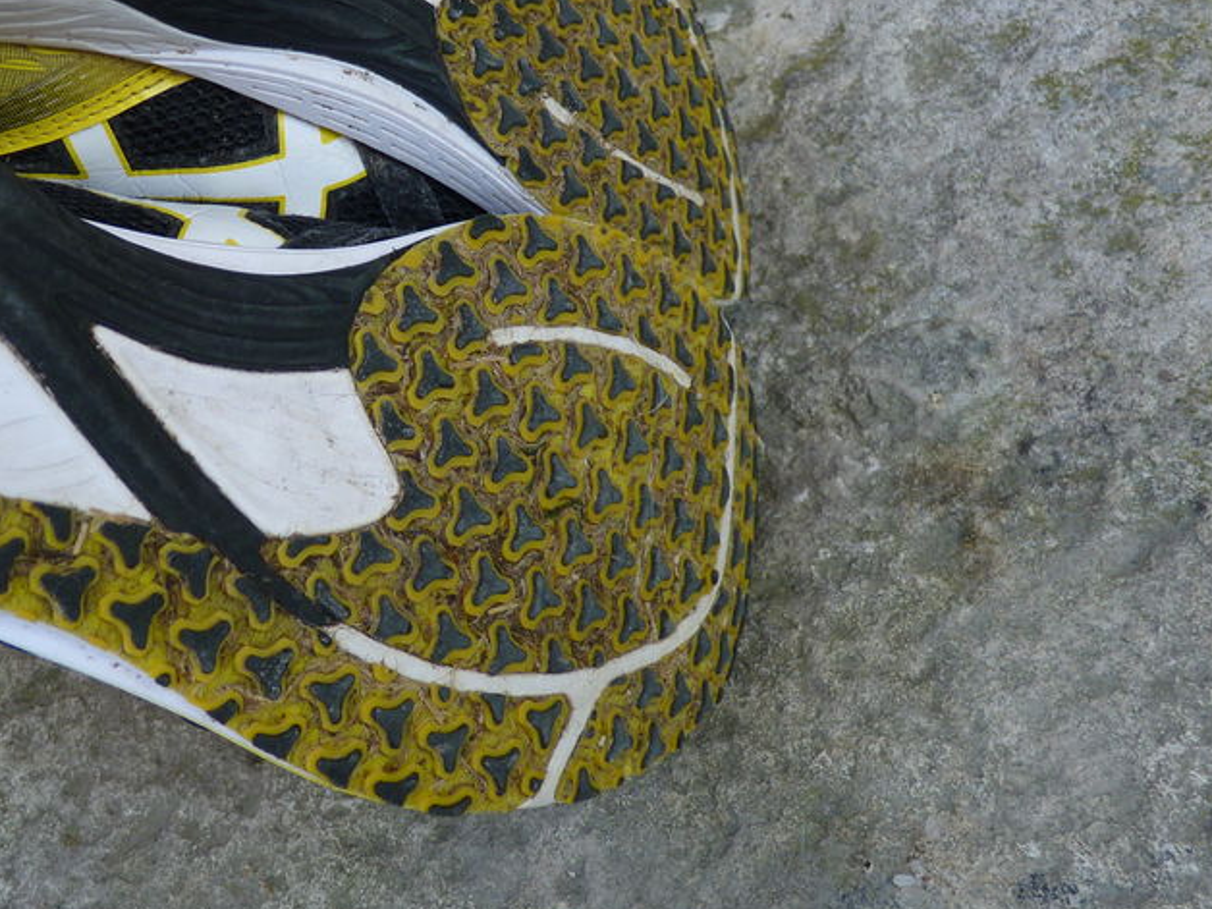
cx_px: 282
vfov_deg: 33.2
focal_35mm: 43
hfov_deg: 42.3
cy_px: 268
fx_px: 1506
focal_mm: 4.8
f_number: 2.8
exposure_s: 1/60
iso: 80
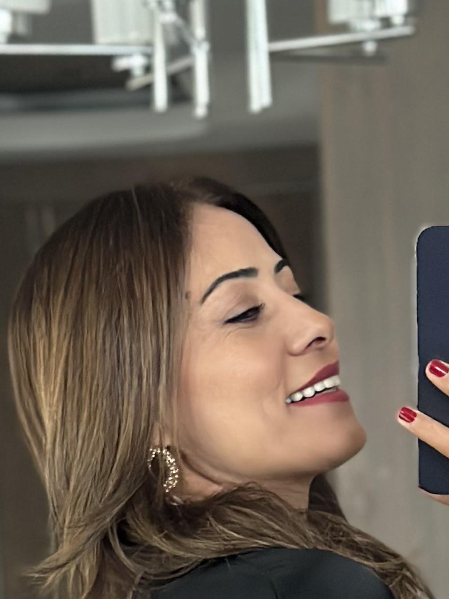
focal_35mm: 169
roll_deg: +3.1
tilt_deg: -18.5
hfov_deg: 8.7
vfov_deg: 11.1
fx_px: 2922
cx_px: 428
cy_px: 978
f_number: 1.78
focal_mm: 6.86
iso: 500
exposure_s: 1/40
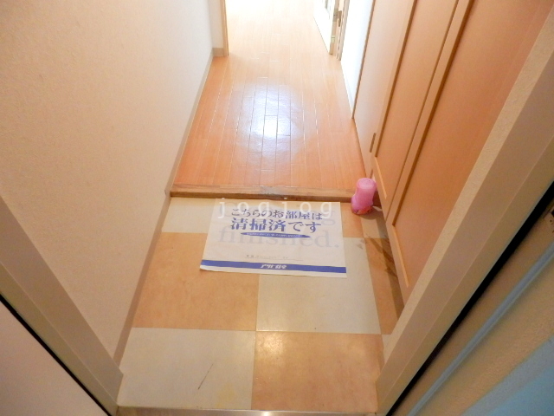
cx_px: 277
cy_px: 208
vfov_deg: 56.8
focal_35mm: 24
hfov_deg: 71.6
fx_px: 384
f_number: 3
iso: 640
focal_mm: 4.2
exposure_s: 1/40
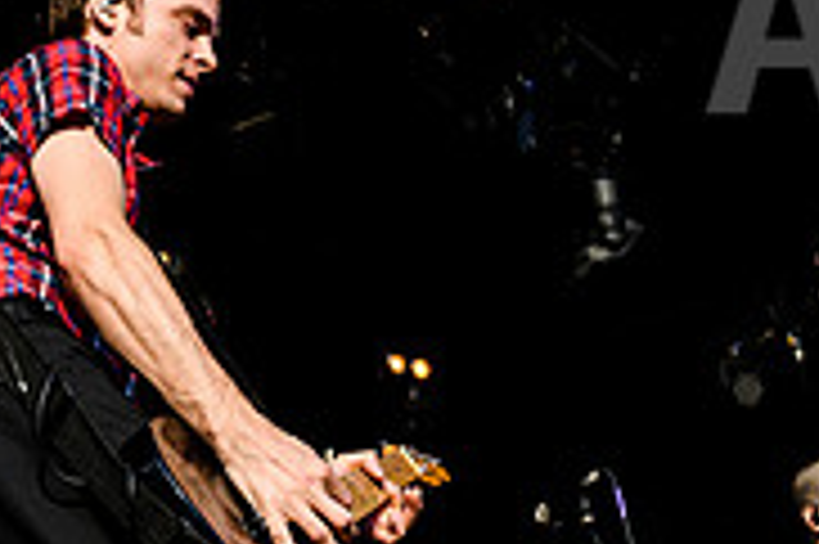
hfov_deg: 20.2
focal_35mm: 99
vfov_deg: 13.8
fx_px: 2250
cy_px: 319
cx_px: 59
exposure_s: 1/2000
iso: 400
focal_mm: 24
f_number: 4.5
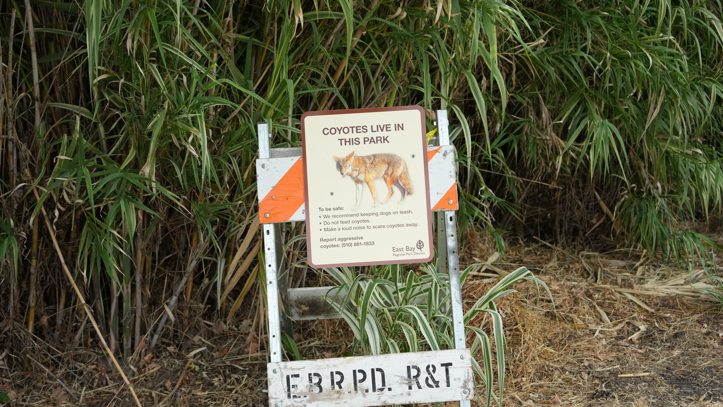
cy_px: 215
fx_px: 1093
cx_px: 359
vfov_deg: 21.1
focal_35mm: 57
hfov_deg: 36.6
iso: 800
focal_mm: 54
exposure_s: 1/1250
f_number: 4.5
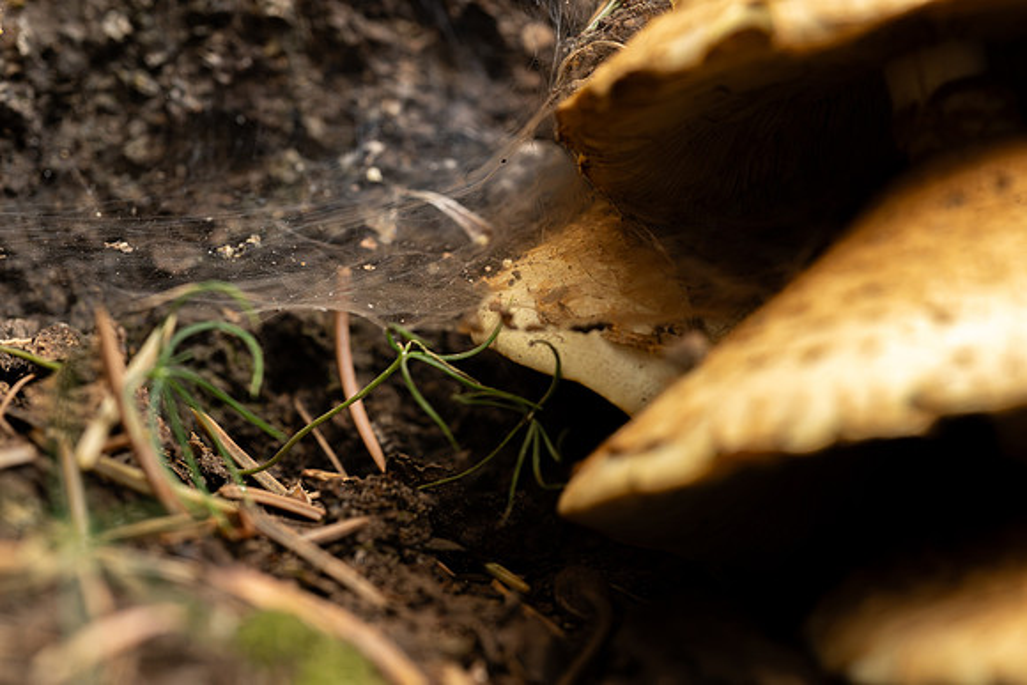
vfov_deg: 22.6
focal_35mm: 60
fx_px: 1712
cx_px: 514
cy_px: 342
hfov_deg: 33.4
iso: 2000
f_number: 8
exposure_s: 1/60
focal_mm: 60
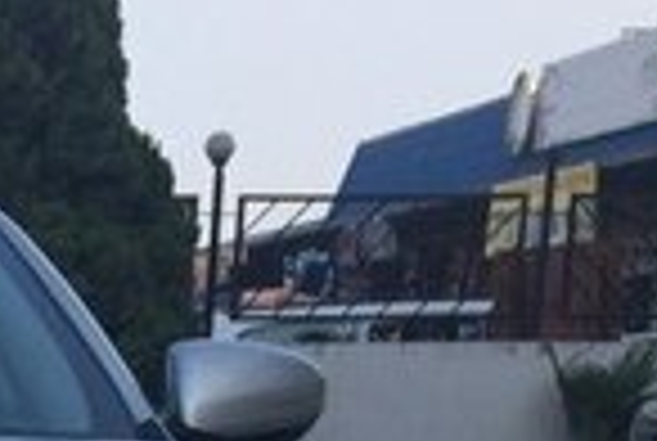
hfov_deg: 13.5
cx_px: -536
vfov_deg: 9.3
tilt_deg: -12.8
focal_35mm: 136
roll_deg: -1.2
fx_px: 2487
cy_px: 952
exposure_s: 1/1001
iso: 32
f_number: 2.2
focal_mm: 4.15
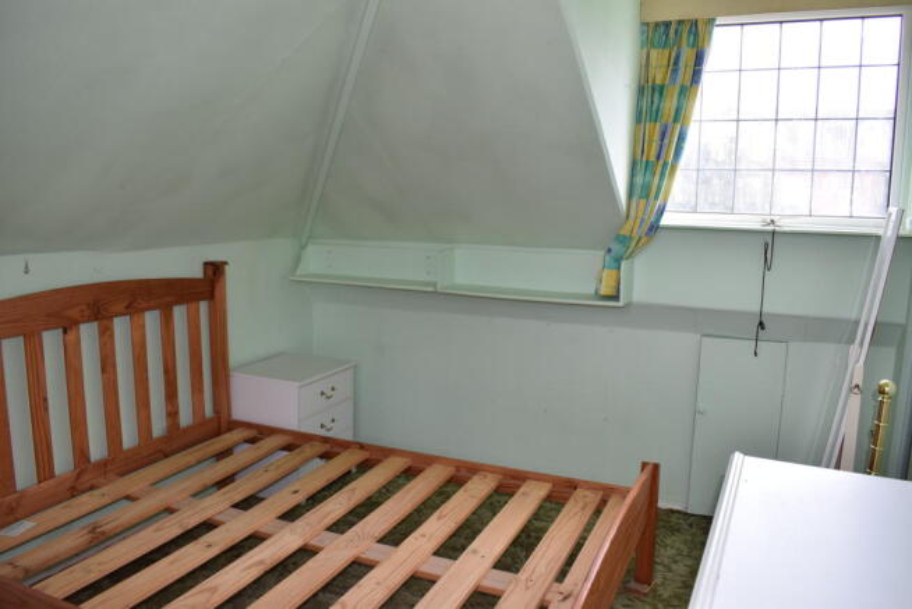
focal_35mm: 27
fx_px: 684
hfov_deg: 67.3
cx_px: 456
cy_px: 304
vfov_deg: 48.0
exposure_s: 1/200
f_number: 6.3
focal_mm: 18
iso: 800
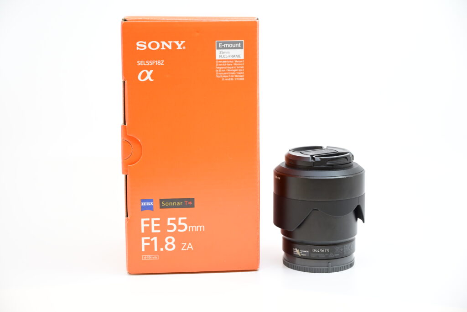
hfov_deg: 28.8
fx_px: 908
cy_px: 156
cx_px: 234
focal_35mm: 70
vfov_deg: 19.5
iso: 1600
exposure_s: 1/200
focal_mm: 70
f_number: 6.3
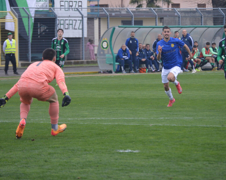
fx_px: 1719
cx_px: 119
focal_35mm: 257
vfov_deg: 6.0
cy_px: 59
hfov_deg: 7.5
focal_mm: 112
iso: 560
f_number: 4.8
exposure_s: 1/500
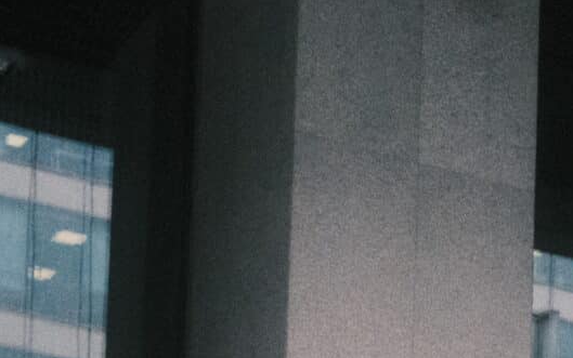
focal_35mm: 148
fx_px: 2312
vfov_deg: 8.1
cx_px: 657
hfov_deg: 13.8
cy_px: 904
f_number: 16
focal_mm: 19.9
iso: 8000
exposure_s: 1/100
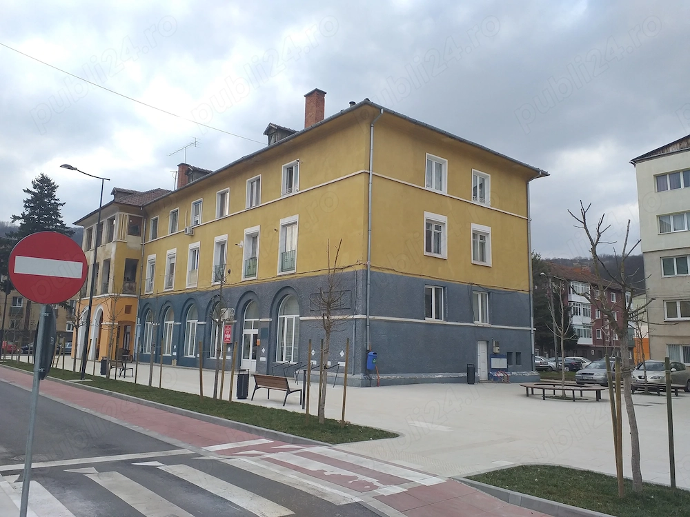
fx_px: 538
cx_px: 345
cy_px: 258
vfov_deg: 51.4
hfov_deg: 65.3
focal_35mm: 27
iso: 40
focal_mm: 3.6
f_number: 1.9
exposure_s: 1/658
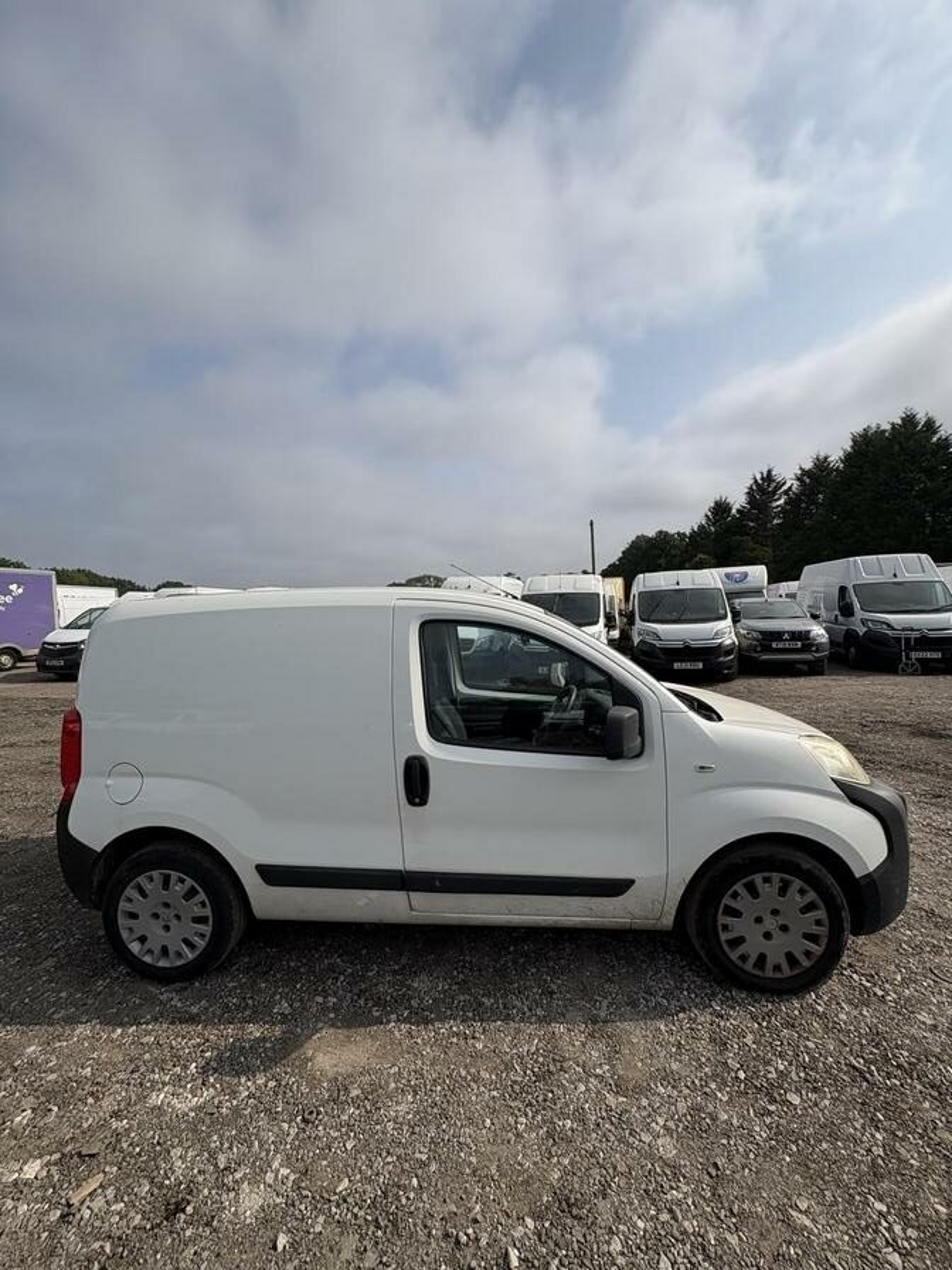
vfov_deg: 102.1
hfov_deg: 85.7
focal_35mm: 14
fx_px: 513
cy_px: 635
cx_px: 476
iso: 50
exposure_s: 1/3390
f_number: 2.2
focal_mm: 2.22
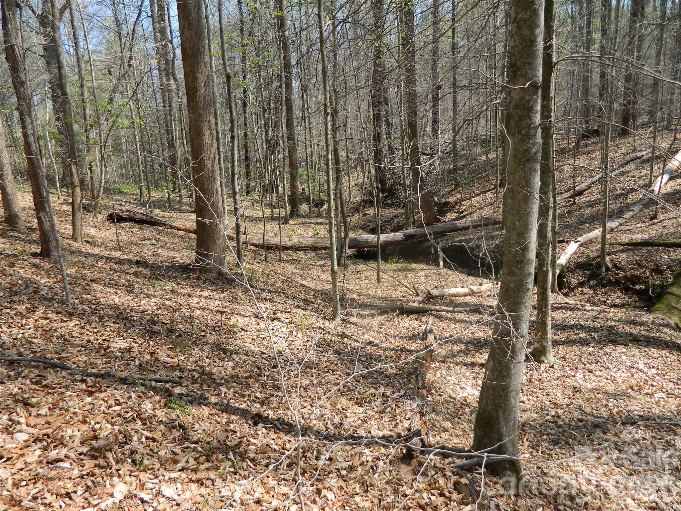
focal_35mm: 25
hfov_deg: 69.4
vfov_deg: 54.9
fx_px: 492
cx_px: 340
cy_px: 256
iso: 80
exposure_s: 1/400
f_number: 3.1
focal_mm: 4.5
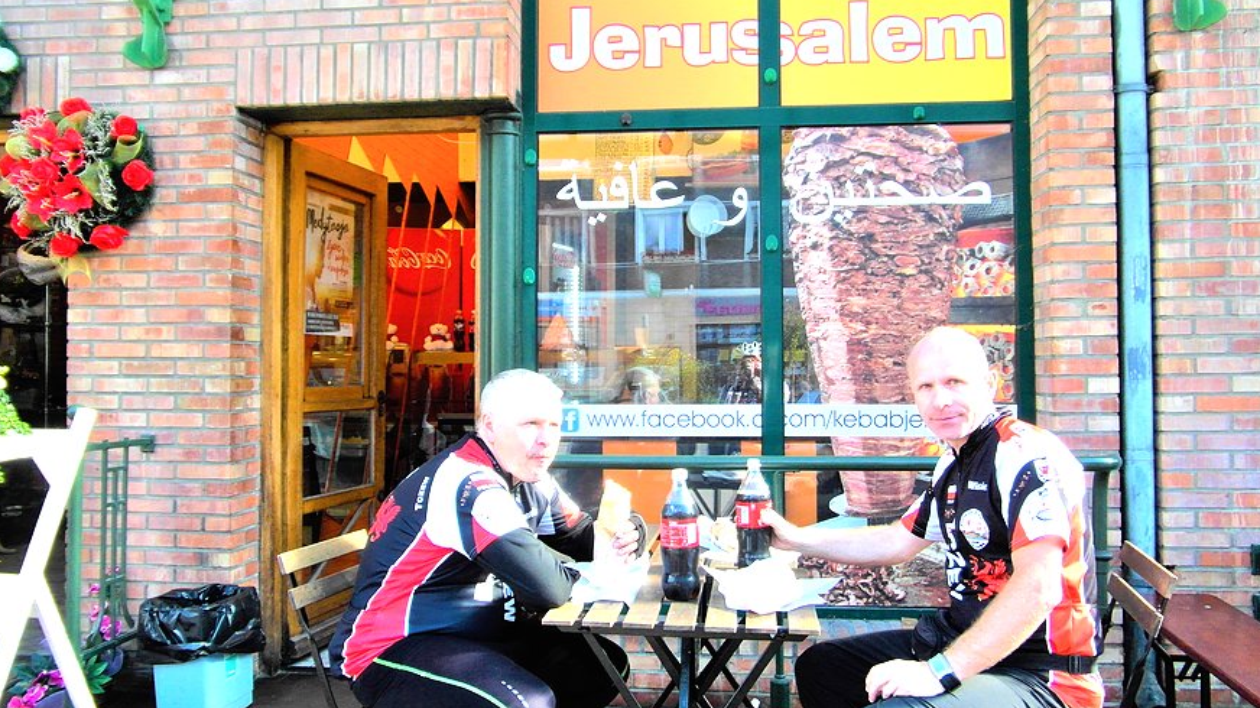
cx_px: 621
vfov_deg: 42.9
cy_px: 346
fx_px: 902
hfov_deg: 69.9
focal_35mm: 27
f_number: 3.2
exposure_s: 1/90
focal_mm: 4
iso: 100
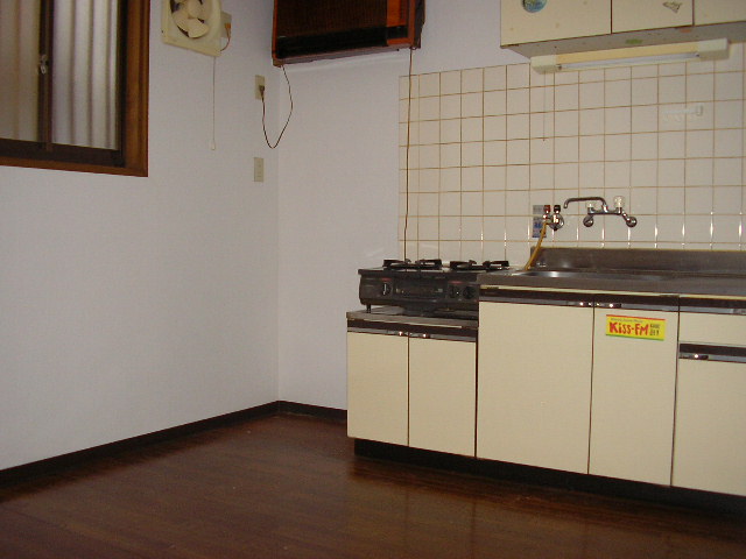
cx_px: 373
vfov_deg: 37.7
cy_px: 280
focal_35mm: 38
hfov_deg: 49.0
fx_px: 819
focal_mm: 5.8
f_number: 2.9
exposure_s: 1/30
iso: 116
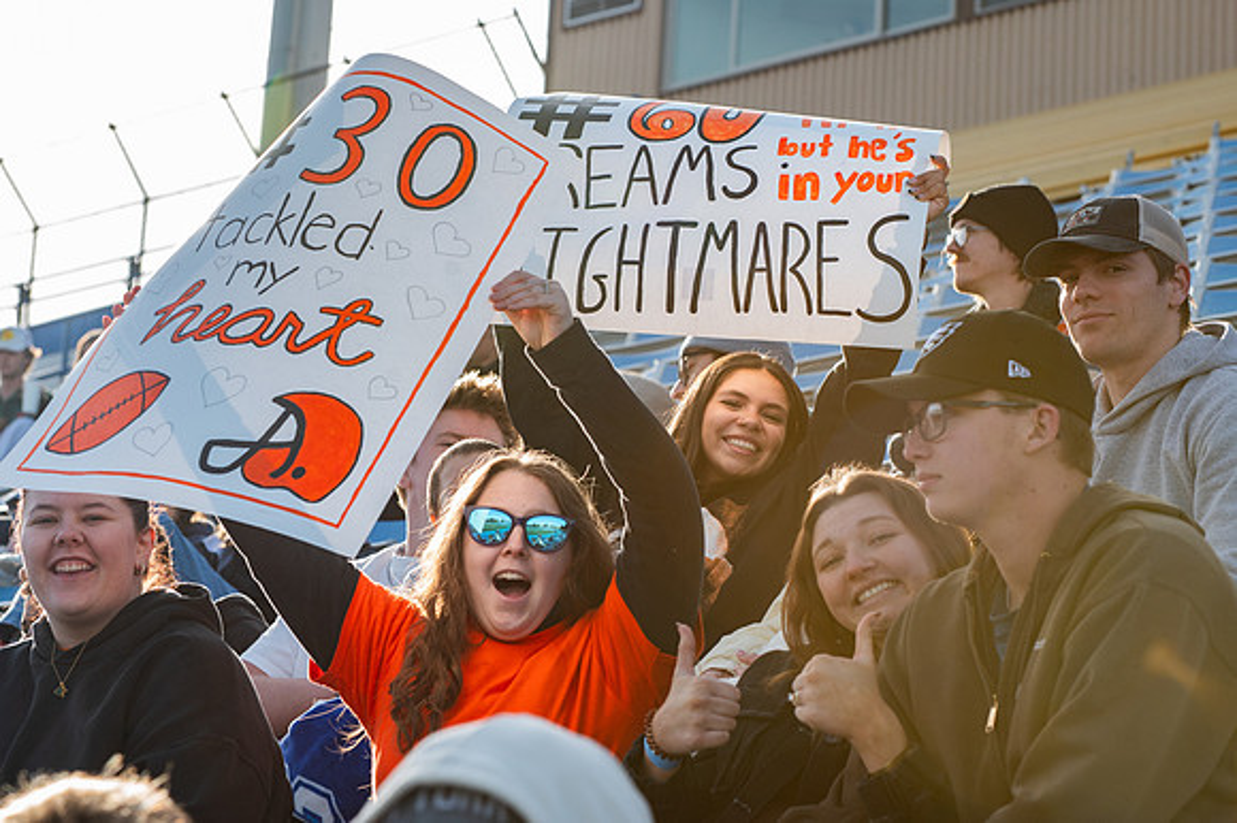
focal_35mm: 114
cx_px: 705
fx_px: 3915
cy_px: 354
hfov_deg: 17.9
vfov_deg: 12.0
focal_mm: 100
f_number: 5.6
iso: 500
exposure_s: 1/640
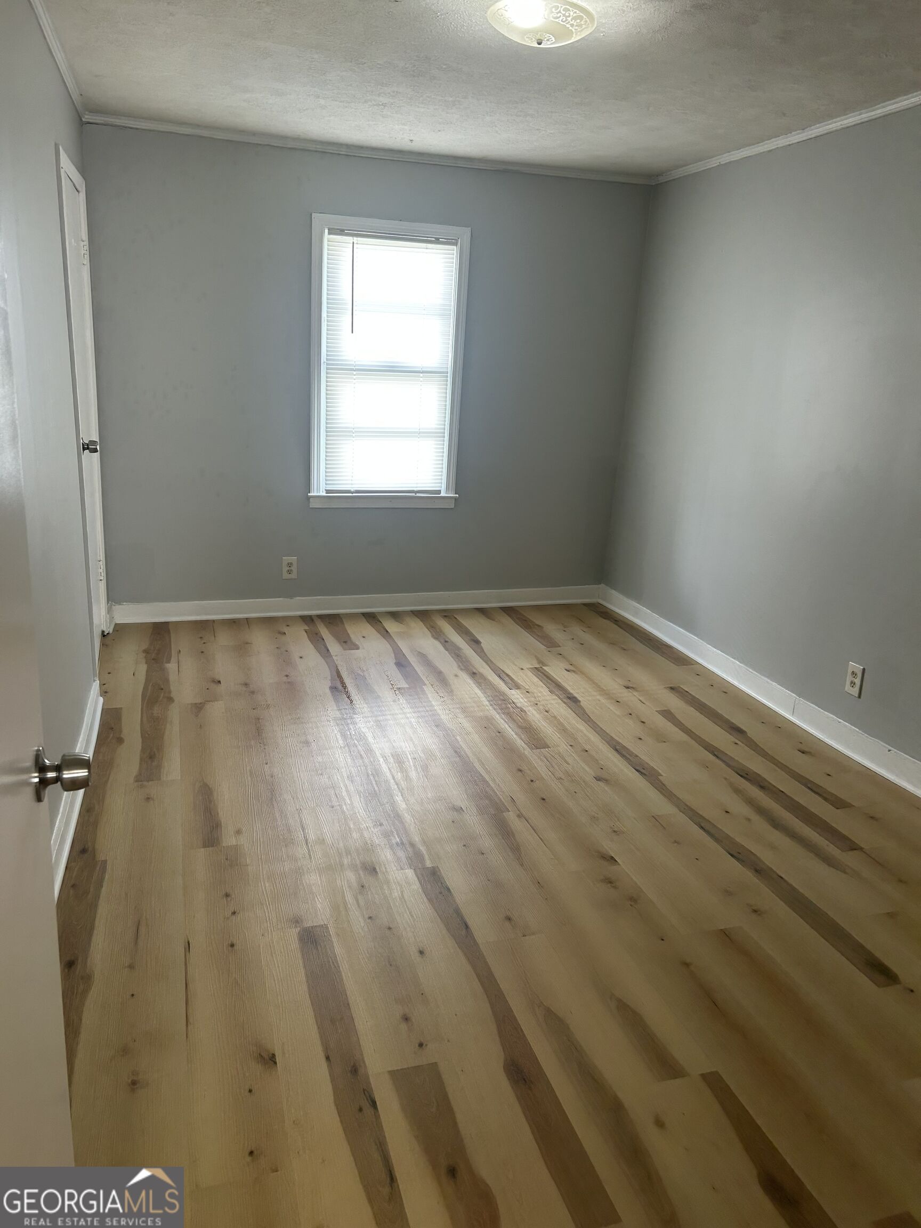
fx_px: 922
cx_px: 460
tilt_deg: -15.4
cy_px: 614
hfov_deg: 53.1
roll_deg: -3.3
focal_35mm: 26
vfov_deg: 67.3
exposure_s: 1/120
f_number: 1.5
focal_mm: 5.7
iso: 100
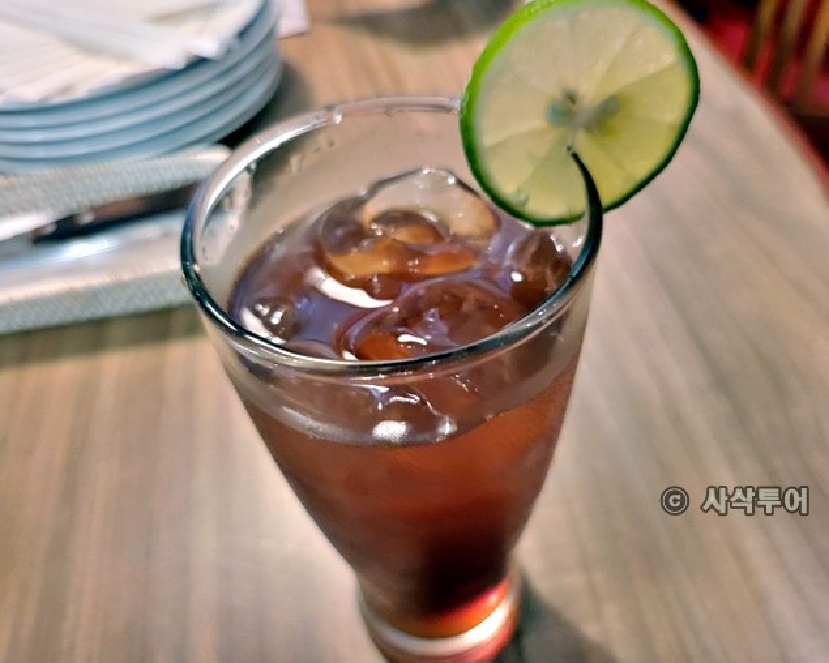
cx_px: 431
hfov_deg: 62.2
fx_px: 687
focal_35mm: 28
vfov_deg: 51.5
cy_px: 321
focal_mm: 5
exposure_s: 1/25
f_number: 1.8
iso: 1250
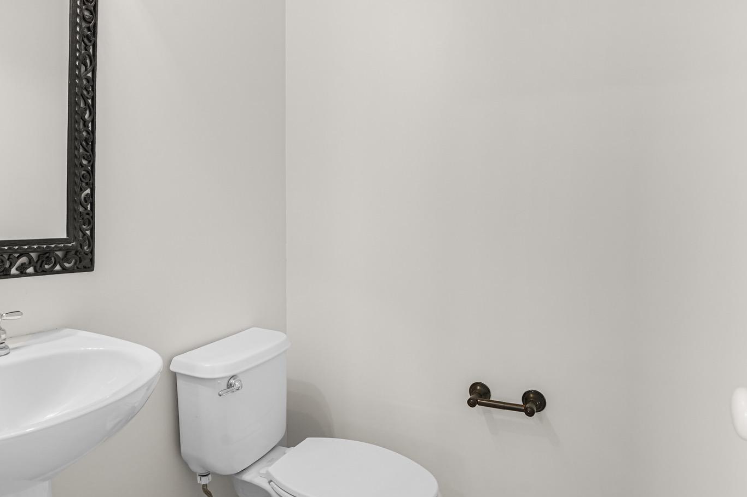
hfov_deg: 73.1
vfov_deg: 52.8
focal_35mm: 24
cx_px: 306
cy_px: 207
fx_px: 498
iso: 800
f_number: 8
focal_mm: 16
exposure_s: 1/25
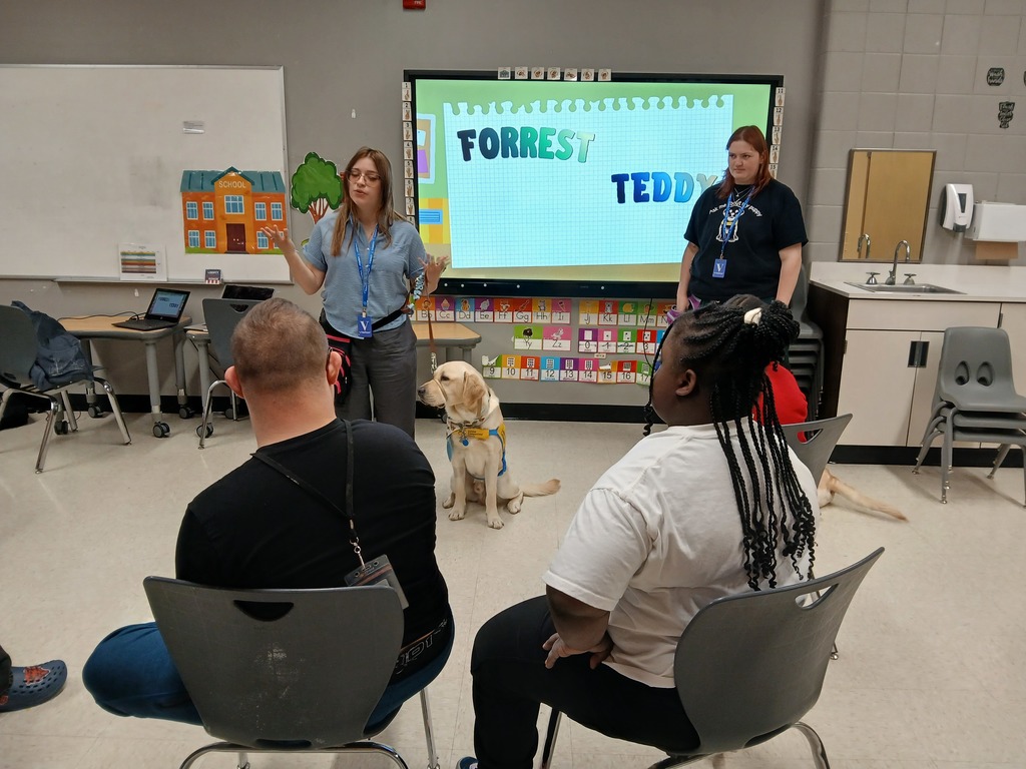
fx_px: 771
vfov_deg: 53.1
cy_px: 384
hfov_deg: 67.3
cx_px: 513
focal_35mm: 26
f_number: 1.8
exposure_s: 1/60
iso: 80
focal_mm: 3.98
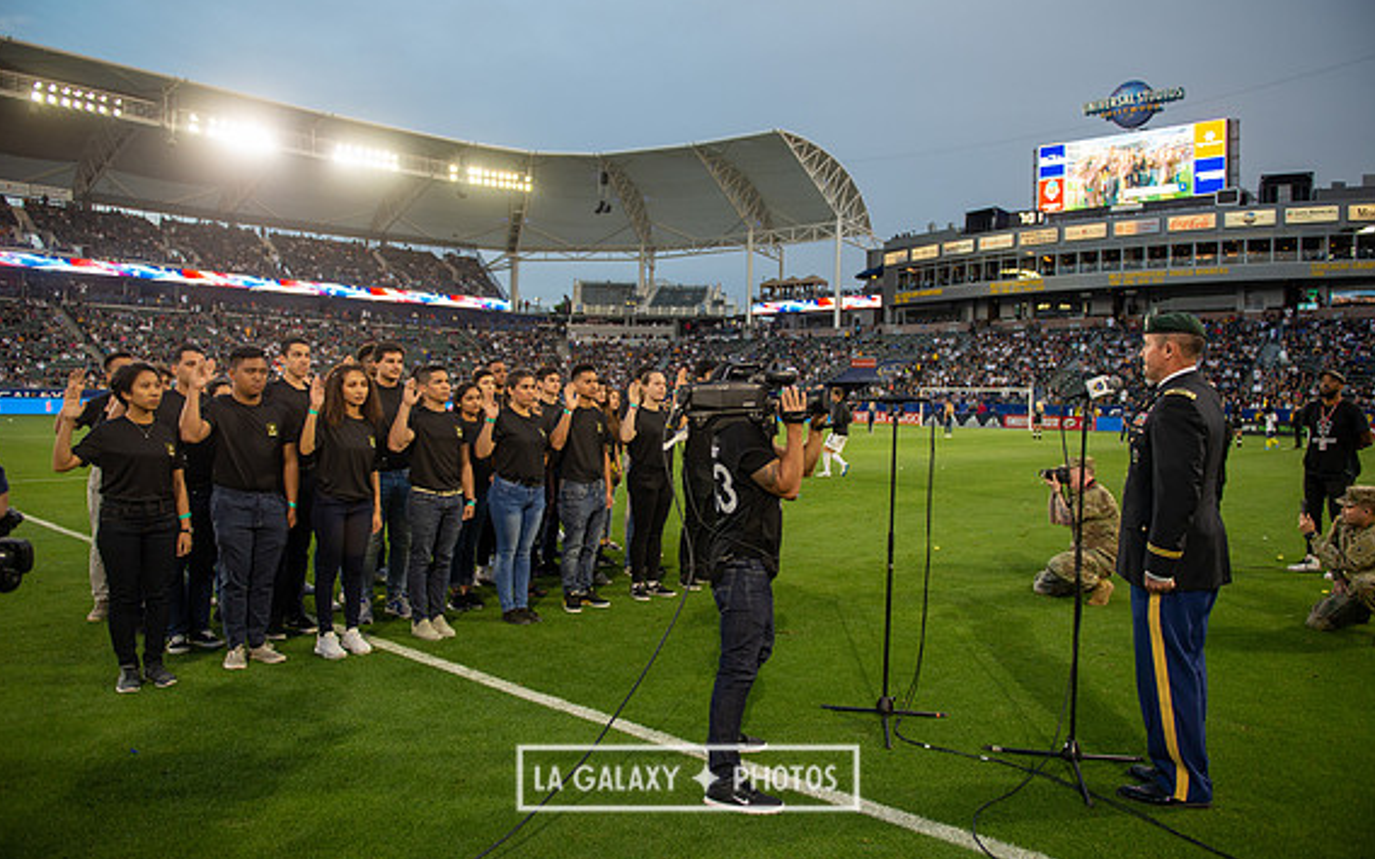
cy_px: 415
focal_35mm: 25
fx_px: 937
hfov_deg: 72.5
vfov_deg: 49.3
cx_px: 688
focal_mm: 24
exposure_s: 1/500
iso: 400
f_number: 2.8
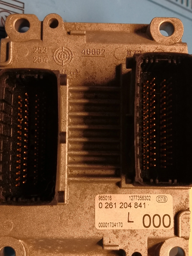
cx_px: 96
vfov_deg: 49.0
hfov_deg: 37.7
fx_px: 281
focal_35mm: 38
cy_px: 128
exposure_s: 1/60
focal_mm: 3.95
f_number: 1.6
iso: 200
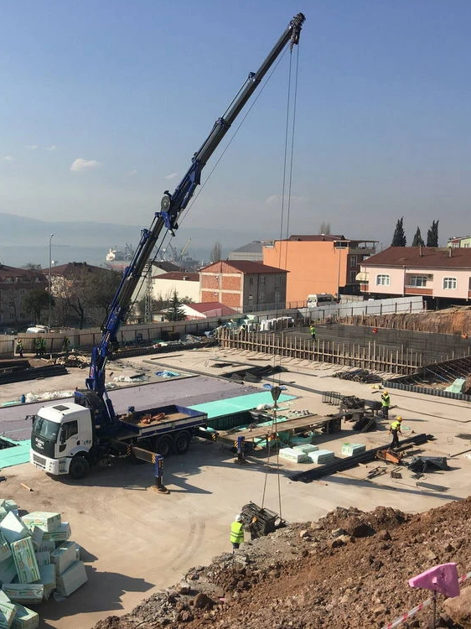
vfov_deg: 47.9
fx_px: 708
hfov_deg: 36.0
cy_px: 313
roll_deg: -0.7
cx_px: 118
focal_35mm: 39
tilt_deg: -4.5
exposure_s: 1/2137
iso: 25
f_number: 2.2
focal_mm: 4.15
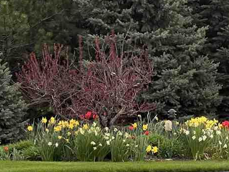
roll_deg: +0.1
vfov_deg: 7.0
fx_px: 1409
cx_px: 283
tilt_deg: -2.9
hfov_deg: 9.2
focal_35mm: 213
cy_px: 67
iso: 100
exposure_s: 1/99
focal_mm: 9
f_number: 2.8
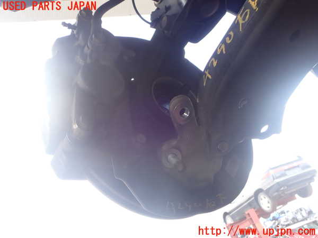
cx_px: 159
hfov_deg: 60.0
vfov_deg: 46.8
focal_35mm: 30
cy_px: 119
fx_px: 276
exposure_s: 1/60
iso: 100
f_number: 3.2
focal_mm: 5.4
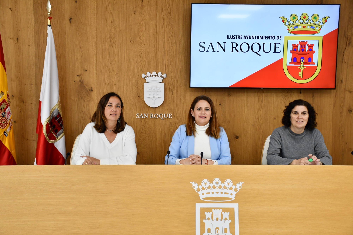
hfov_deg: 41.1
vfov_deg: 28.1
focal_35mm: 48
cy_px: 118
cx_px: 176
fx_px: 471
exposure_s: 1/125
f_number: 4
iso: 800
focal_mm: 32
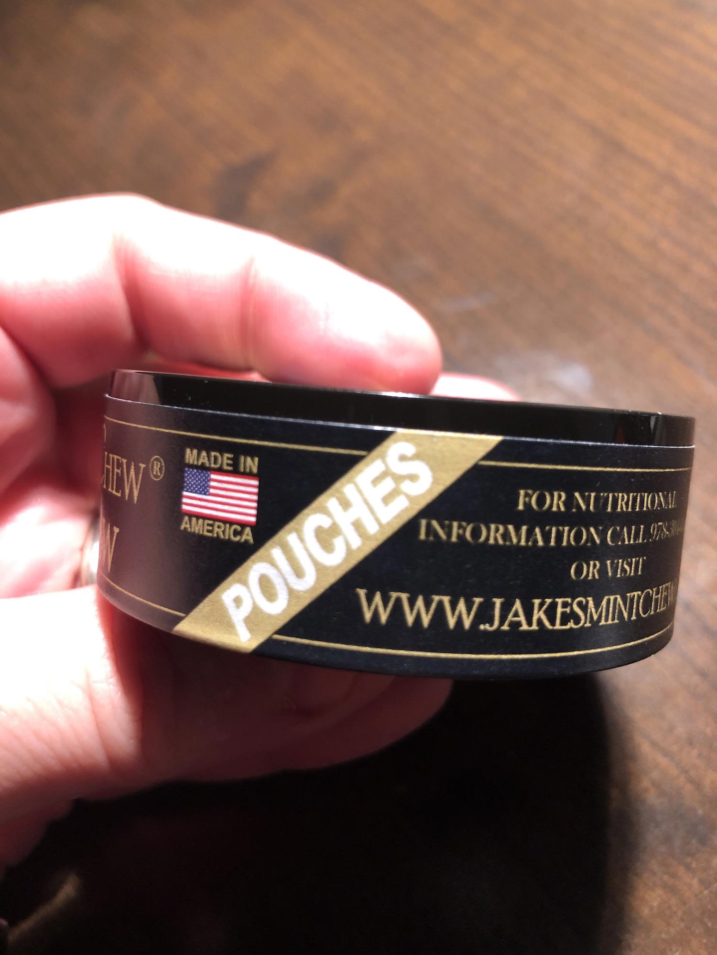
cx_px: 358
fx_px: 773
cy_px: 478
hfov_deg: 49.7
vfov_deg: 63.4
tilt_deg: -59.7
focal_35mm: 28
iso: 50
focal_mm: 3.99
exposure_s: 1/15
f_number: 1.8
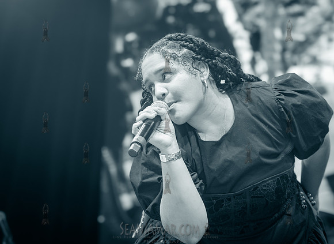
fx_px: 1204
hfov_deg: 15.8
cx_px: 211
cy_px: 86
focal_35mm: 126
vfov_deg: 11.5
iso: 1000
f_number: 4
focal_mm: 92
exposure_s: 1/400
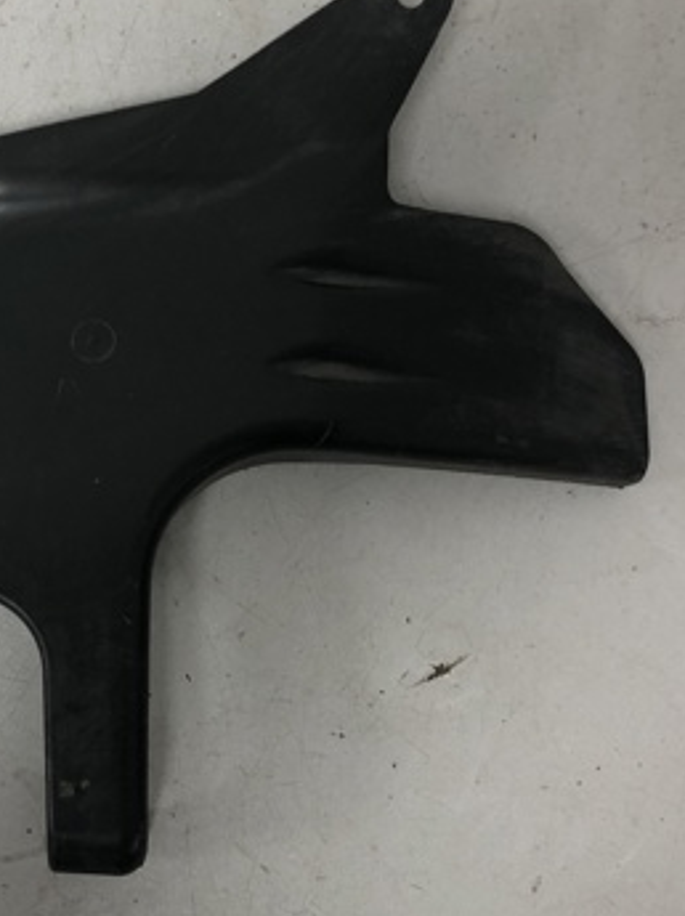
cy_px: 435
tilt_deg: -87.2
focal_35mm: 52
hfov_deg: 26.7
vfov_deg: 36.8
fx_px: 1375
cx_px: 27
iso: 32
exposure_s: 1/25
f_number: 1.8
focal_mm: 4
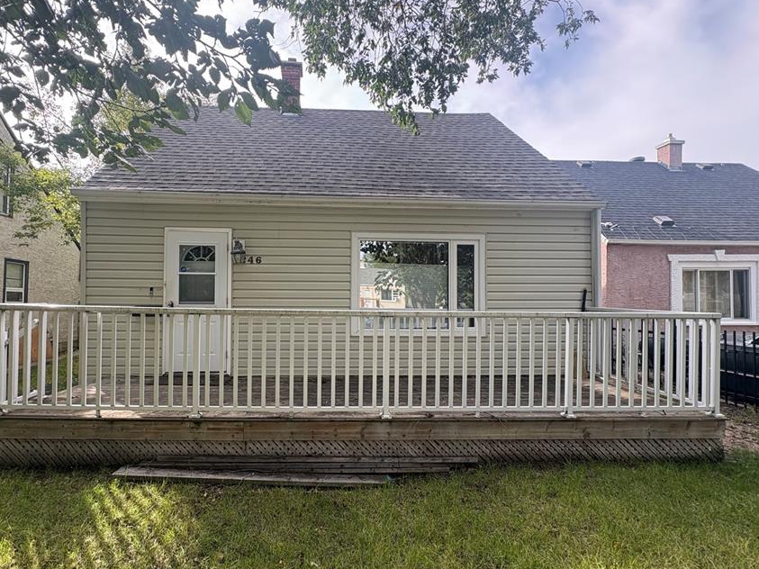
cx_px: 331
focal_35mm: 17
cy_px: 297
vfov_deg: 74.7
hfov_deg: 90.6
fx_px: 373
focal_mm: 2.22
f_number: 2.2
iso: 40
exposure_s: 1/230
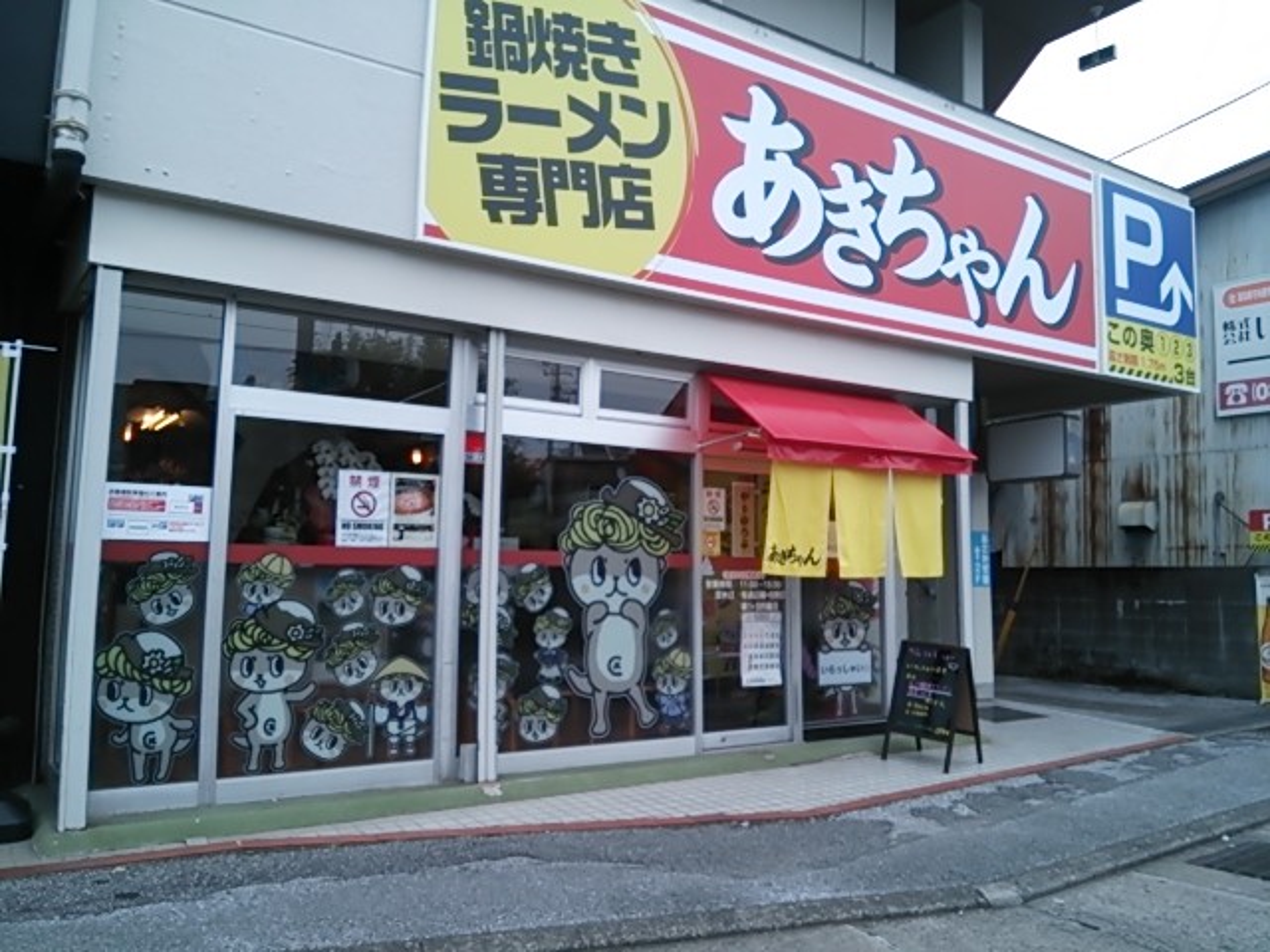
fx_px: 1027
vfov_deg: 49.7
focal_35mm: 28
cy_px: 476
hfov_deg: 63.4
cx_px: 635
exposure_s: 1/228
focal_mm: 4.21
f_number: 2.5
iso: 32
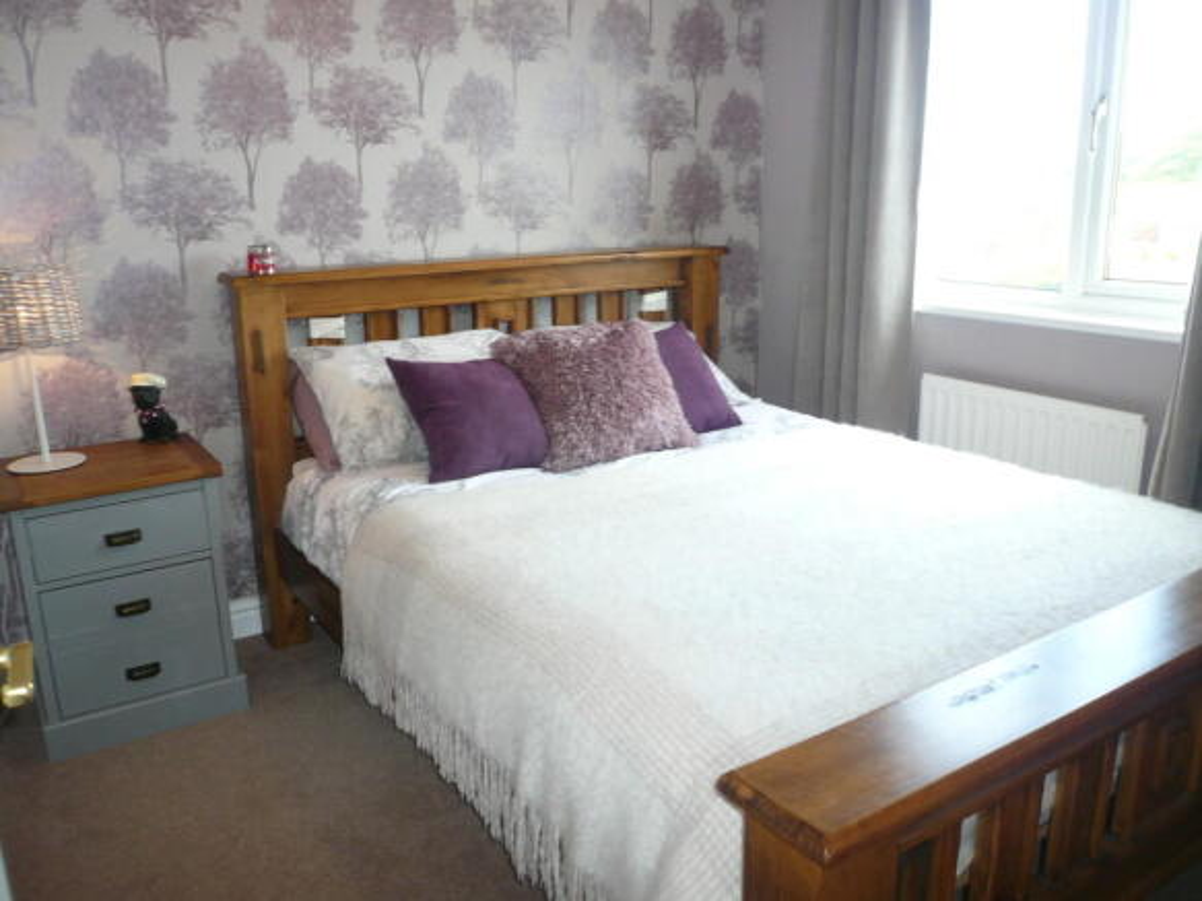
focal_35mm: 28
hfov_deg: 63.5
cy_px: 450
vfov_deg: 49.7
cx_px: 601
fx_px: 972
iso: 100
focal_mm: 4.6
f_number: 2.8
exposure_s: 1/30
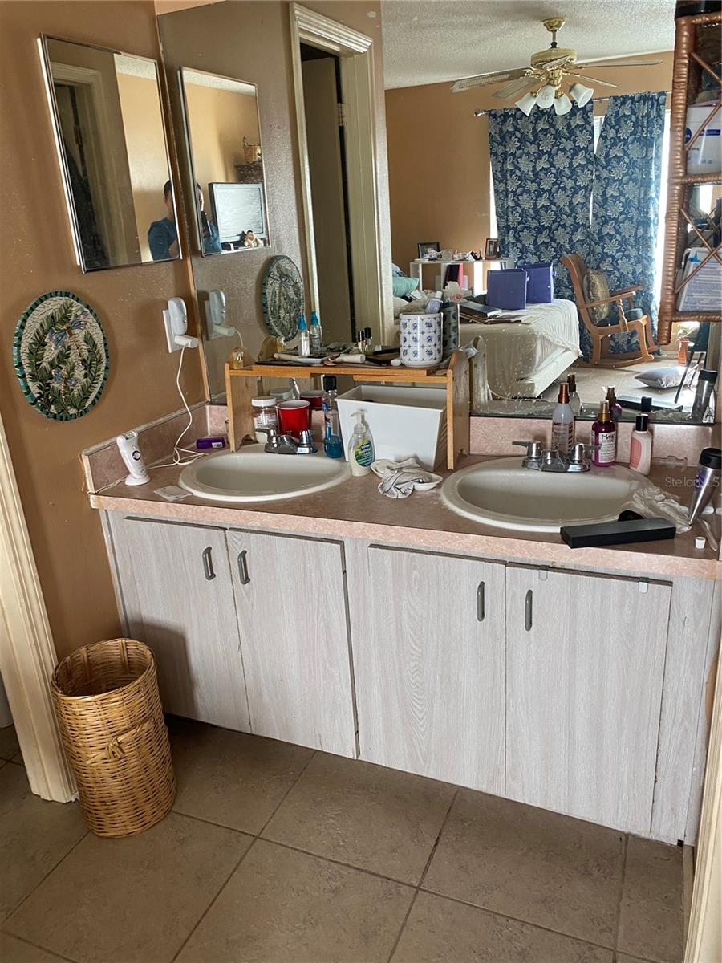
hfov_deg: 53.1
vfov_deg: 67.3
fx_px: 723
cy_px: 482
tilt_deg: -18.7
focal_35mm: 26
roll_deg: +4.1
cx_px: 361
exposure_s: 1/60
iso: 125
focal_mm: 4.25
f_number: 1.8
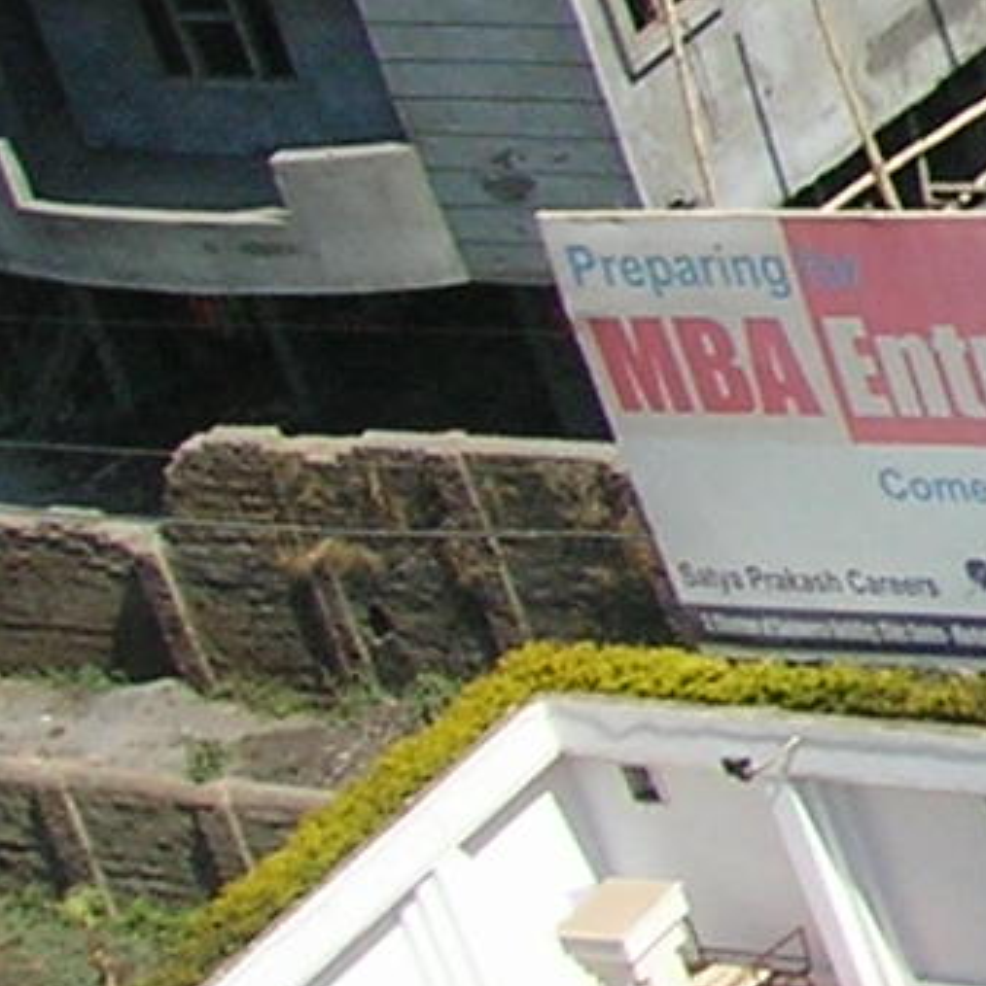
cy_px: -190
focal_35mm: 203
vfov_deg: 8.5
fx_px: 6542
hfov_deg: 7.6
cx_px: 2911
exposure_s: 1/520
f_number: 4.9
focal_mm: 5.7
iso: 71
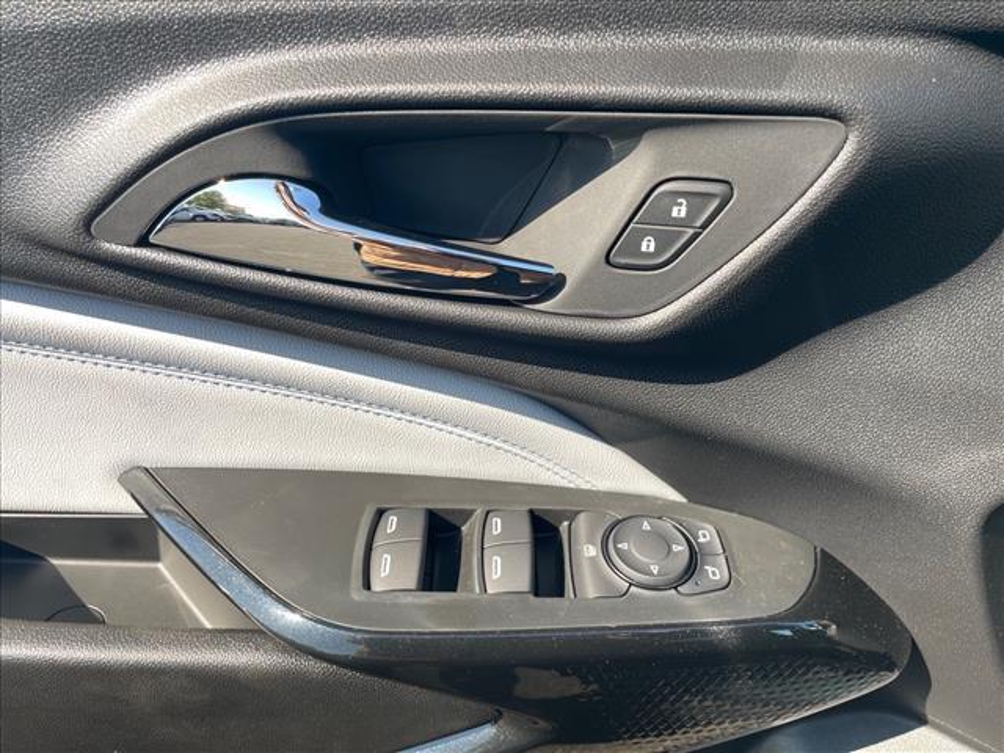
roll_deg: +2.6
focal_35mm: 26
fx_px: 754
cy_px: 376
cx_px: 502
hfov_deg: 67.3
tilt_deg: -33.4
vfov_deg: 53.1
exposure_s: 1/169
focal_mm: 4.2
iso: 32
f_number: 1.6
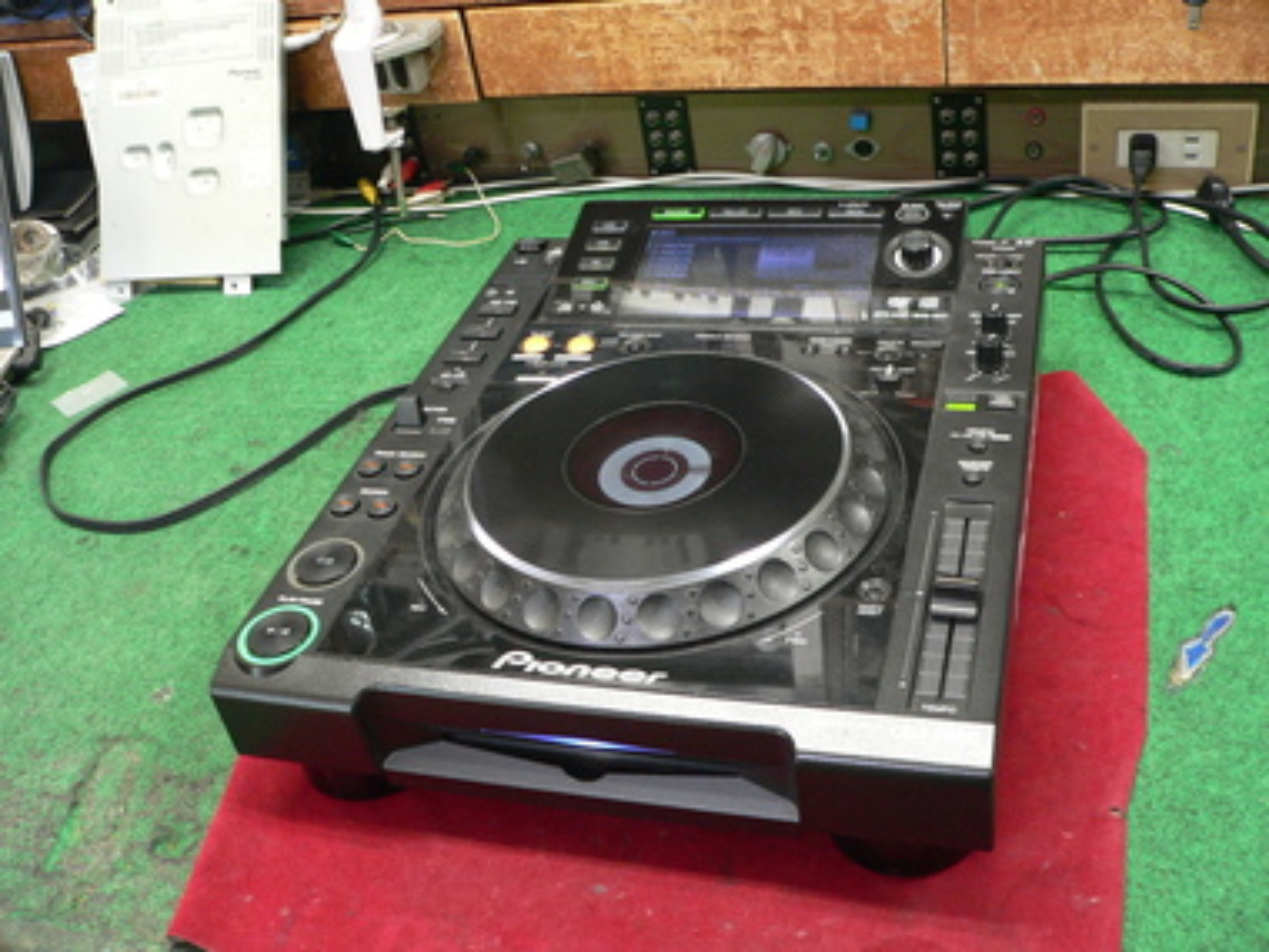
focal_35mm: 36
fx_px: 1320
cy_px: 476
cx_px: 634
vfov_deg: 39.7
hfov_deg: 51.4
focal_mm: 6
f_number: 2.8
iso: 200
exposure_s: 1/10
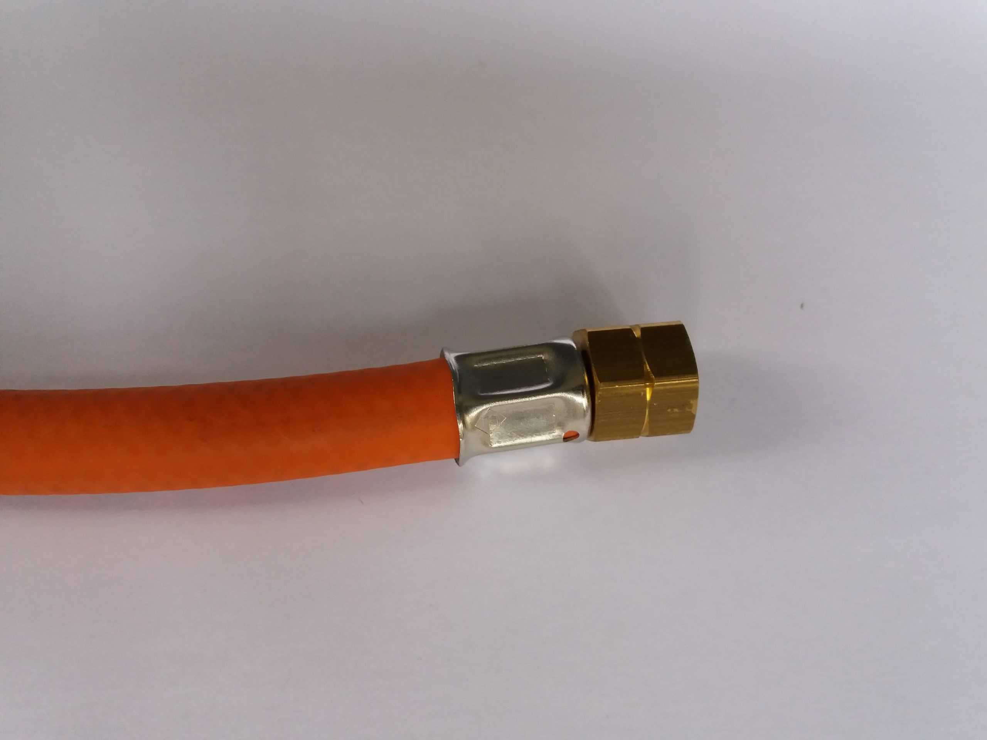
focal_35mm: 28
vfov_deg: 49.7
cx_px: 494
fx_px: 798
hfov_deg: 63.4
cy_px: 370
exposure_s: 1/30
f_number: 1.9
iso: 160
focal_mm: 3.7
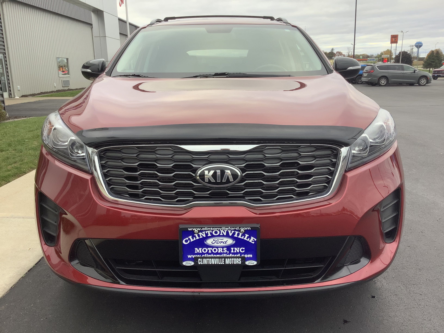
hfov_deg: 58.4
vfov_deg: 45.4
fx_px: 398
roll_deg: +1.4
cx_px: 222
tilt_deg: -14.1
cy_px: 166
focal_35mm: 31
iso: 40
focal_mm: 3.3
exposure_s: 1/100
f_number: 2.4
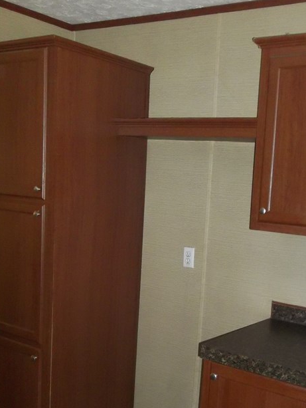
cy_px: 270
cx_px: 206
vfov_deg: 41.6
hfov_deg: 31.9
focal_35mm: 45
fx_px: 530
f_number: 3.5
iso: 320
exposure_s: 1/30
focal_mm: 4.9
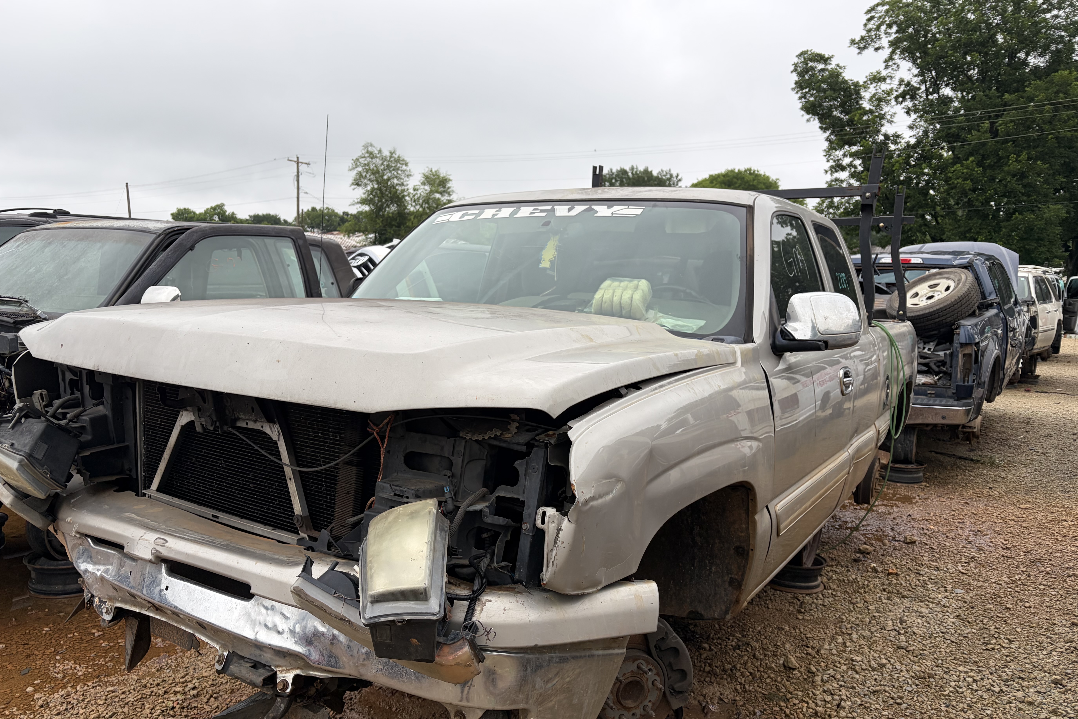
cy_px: 399
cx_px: 521
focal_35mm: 28
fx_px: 838
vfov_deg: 46.3
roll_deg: -2.8
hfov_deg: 65.5
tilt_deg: -7.3
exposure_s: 1/724
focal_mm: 5.96
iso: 50
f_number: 1.6
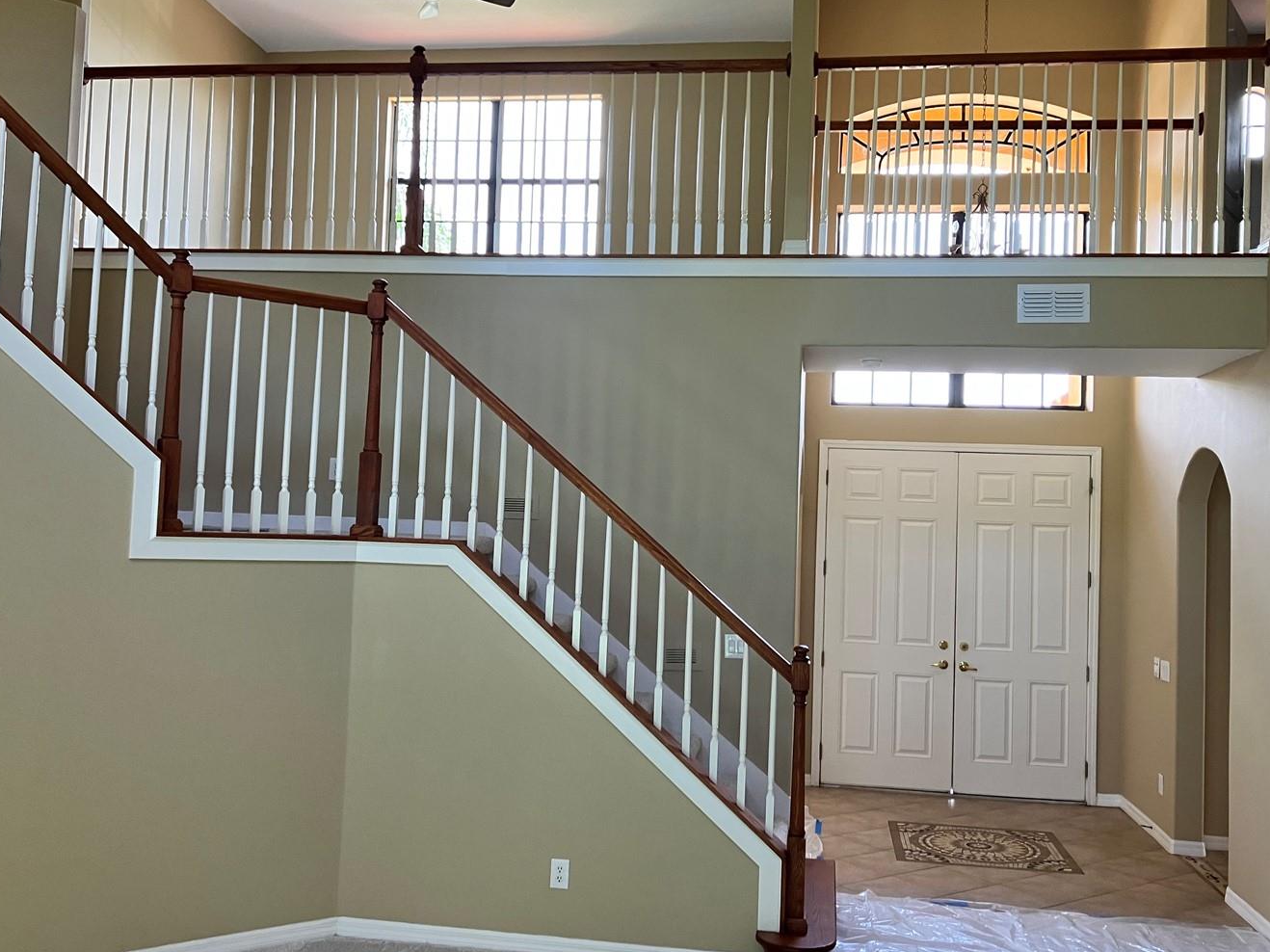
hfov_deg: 54.0
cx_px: 624
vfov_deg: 41.8
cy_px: 467
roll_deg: -2.5
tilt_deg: +3.3
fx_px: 1247
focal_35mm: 34
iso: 64
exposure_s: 1/60
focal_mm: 3.99
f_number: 1.8
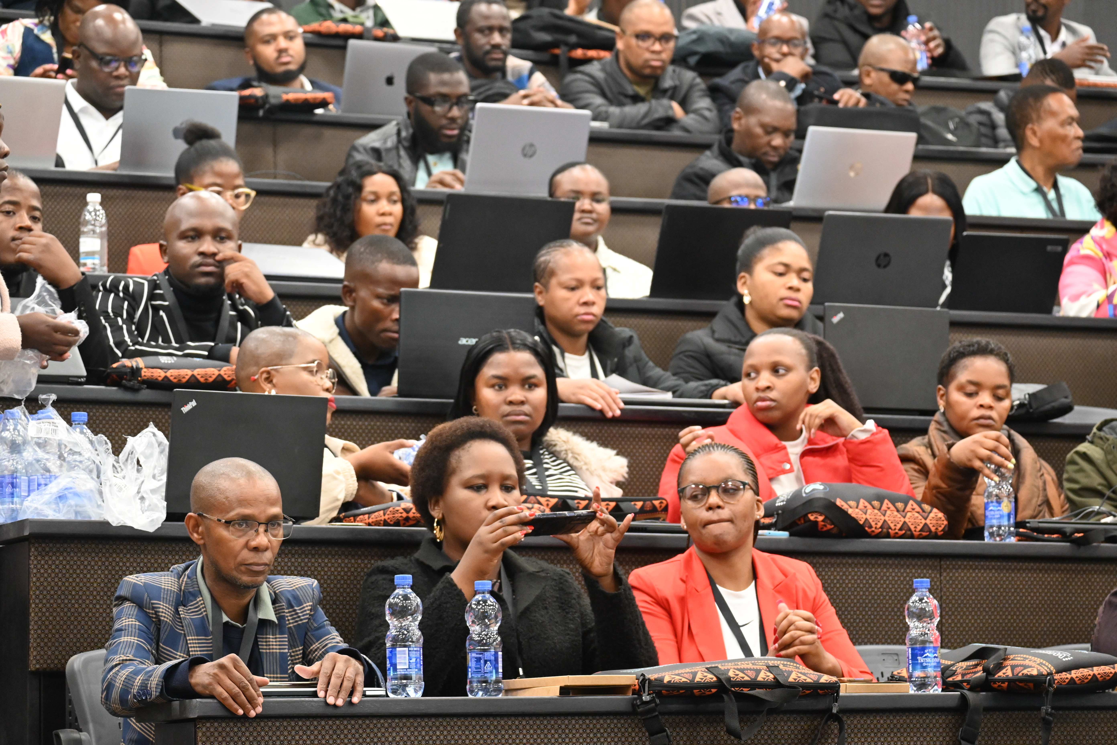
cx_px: 558
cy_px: 372
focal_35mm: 132
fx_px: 4095
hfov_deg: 15.5
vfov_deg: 10.4
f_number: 5
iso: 3200
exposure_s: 1/80
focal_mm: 88
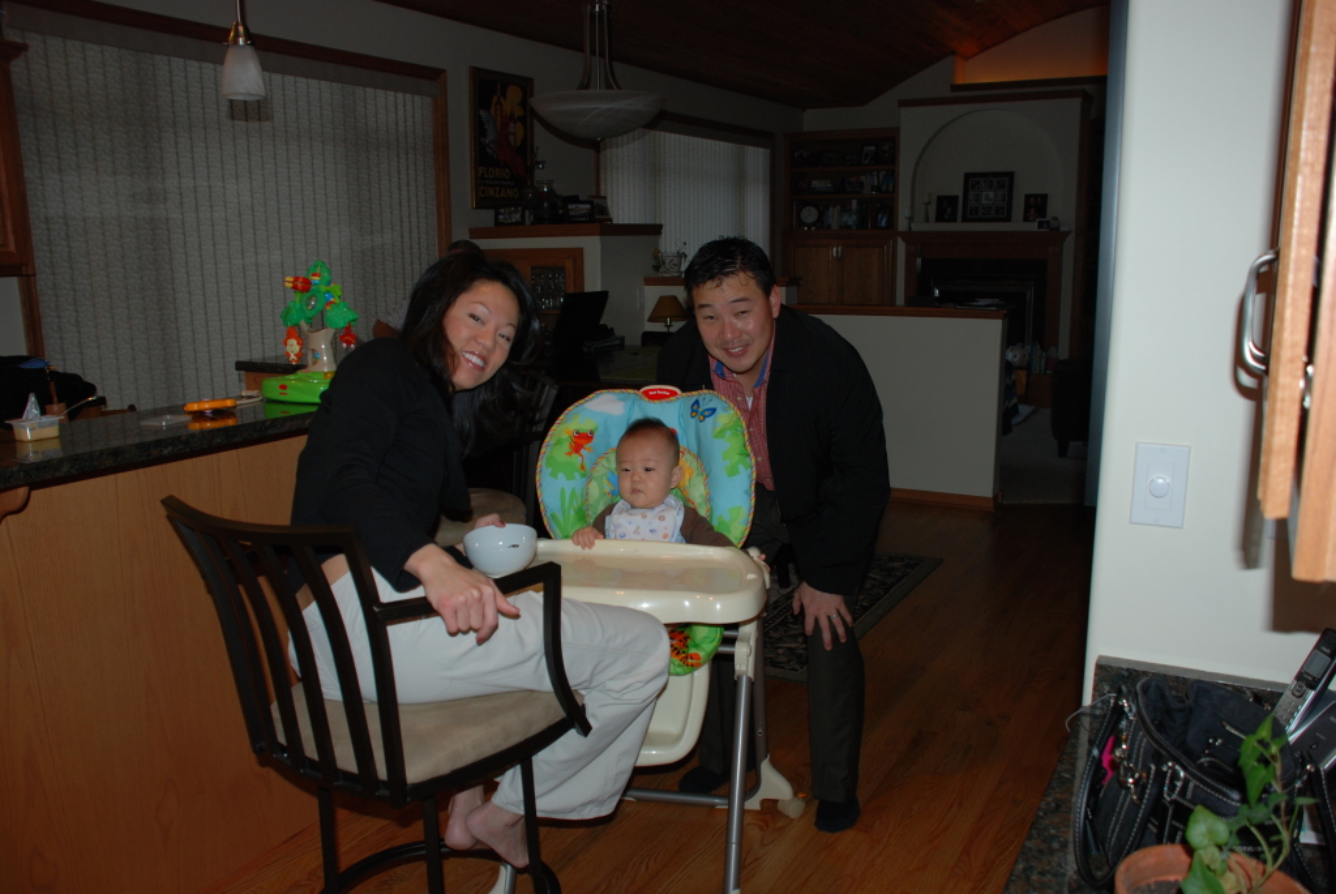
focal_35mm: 30
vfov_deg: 43.7
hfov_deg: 61.9
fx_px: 1114
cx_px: 668
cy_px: 447
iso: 200
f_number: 3.8
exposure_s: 1/60
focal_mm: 20
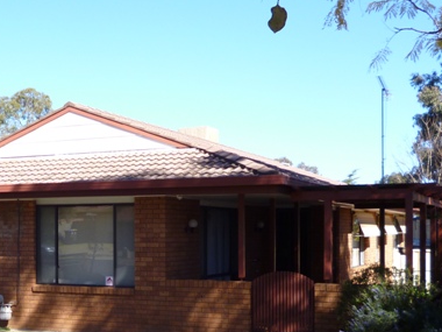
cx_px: 94
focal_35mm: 59
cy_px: 242
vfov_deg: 24.6
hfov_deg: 31.9
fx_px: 753
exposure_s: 1/400
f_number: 3.1
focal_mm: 5
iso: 100
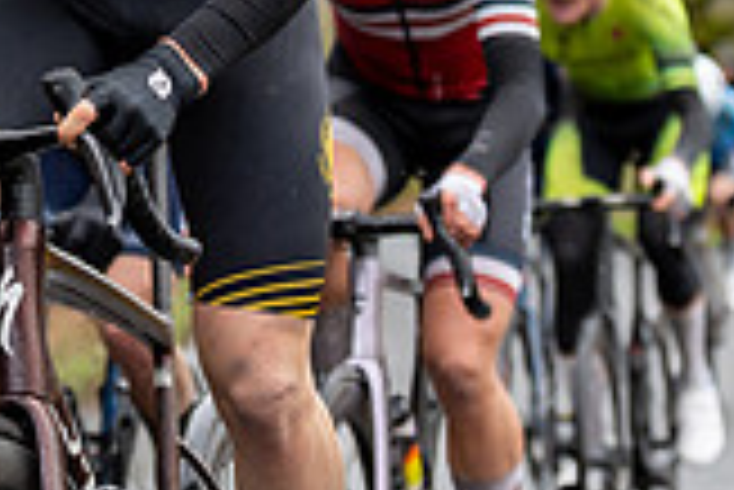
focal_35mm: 249
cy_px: -249
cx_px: 117
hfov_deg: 8.2
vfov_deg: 5.5
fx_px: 5081
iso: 800
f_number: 3.5
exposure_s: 1/1000
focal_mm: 70
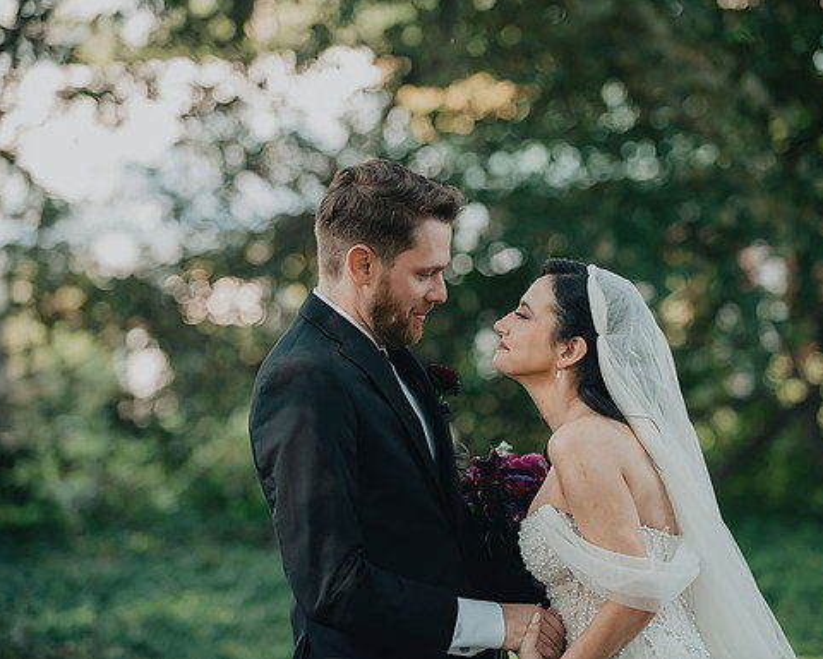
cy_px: 330
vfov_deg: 11.4
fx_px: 3313
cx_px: 468
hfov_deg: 14.2
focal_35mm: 136
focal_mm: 120
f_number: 2.8
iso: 800
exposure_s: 1/800
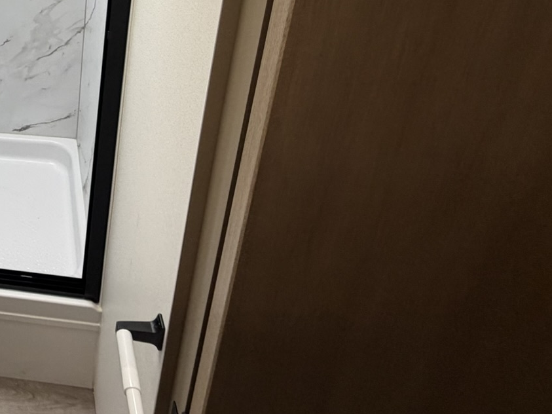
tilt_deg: -20.4
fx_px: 542
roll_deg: +3.2
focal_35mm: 34
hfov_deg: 42.2
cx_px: -59
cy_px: -46
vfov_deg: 35.5
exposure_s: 1/121
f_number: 2.2
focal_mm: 2.22
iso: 160
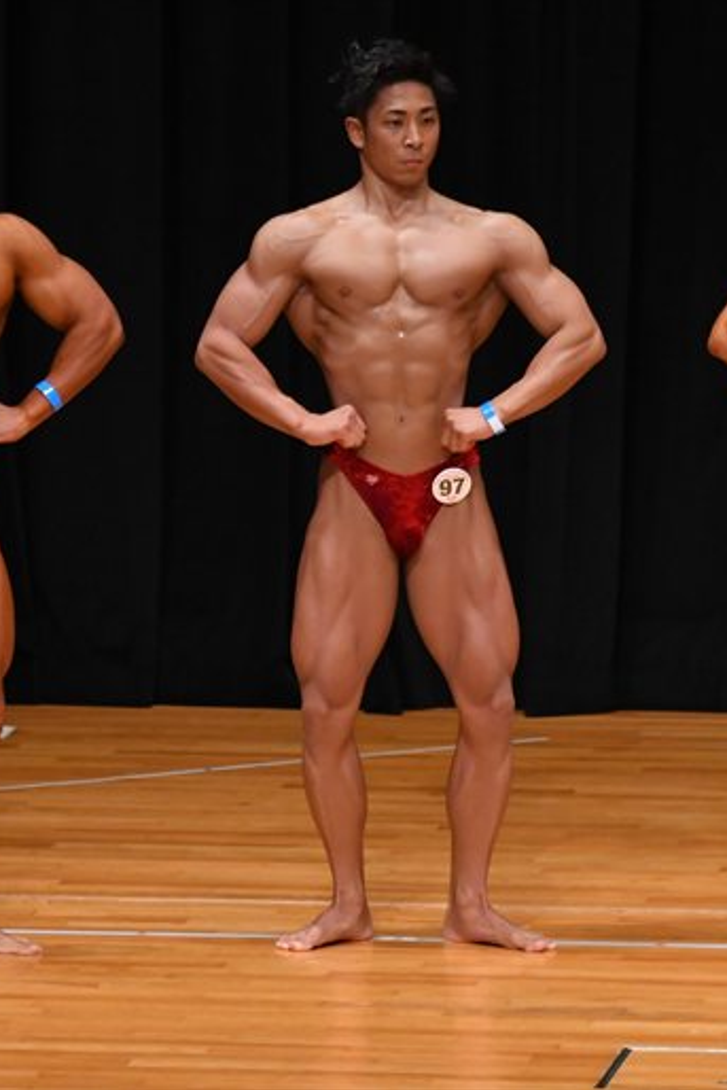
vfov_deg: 5.1
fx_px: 12319
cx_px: -60
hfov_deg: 3.4
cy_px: 545
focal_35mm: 407
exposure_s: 1/400
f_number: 5.6
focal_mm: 180
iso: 3200
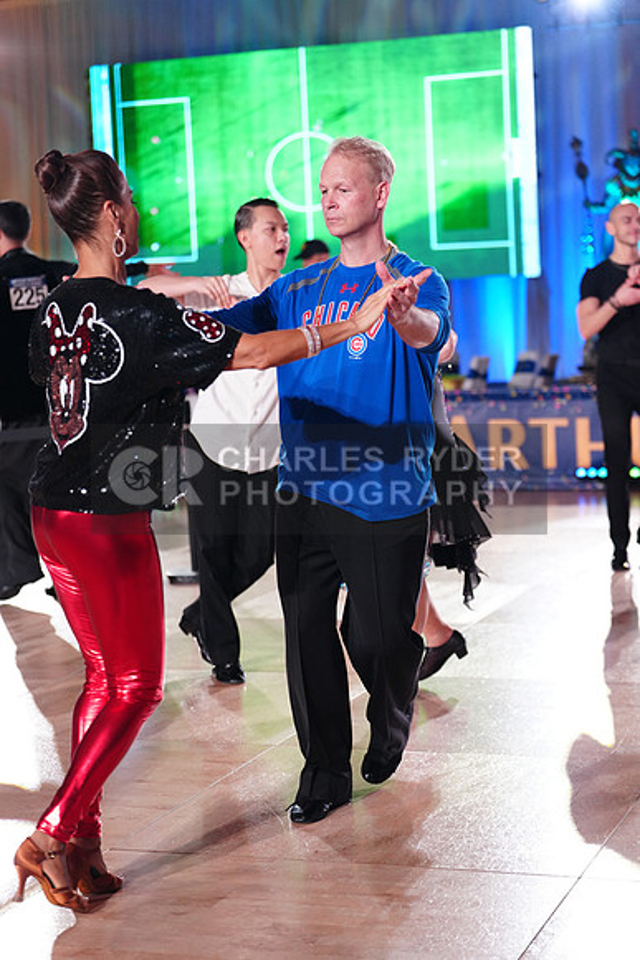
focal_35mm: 70
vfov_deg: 28.8
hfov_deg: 19.5
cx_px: 320
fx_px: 1865
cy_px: 480
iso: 2000
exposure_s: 1/500
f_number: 2.8
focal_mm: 70
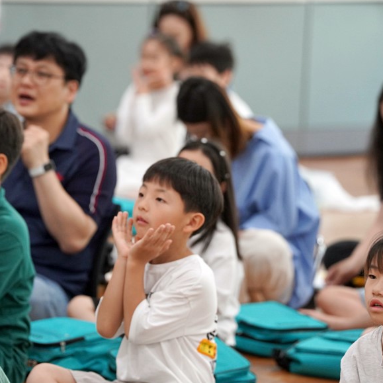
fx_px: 3305
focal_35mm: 264
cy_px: 192
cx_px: 135
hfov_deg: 6.6
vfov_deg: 6.6
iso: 2500
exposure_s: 1/250
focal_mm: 200
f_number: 4
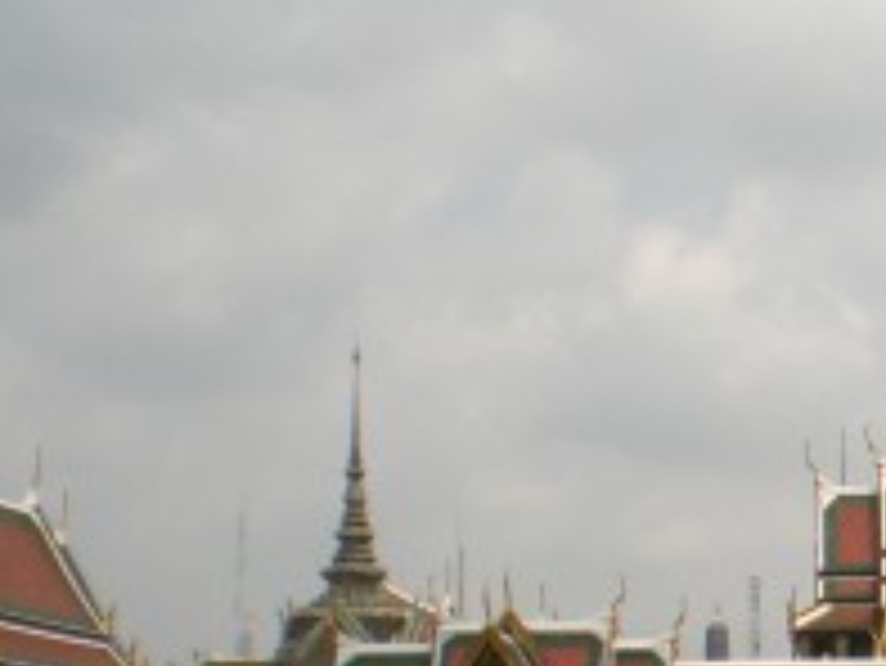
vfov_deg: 13.9
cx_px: 1223
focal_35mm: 106
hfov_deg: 17.2
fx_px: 2715
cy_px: 529
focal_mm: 6.3
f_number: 4.4
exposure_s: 1/800
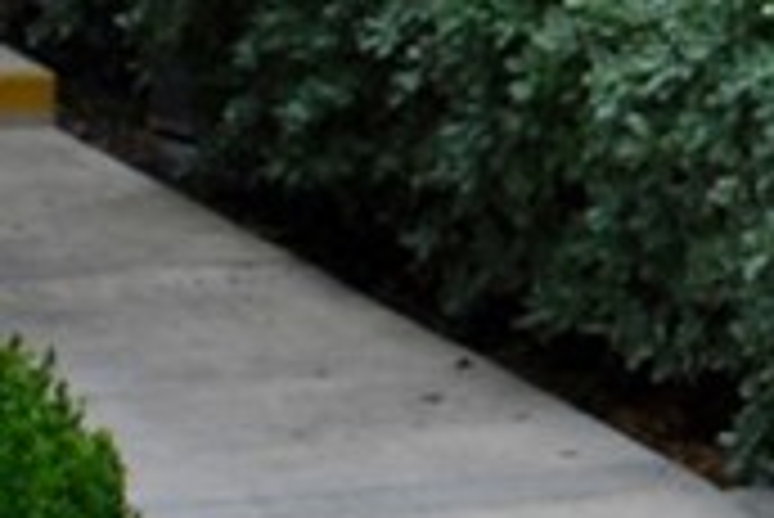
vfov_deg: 5.4
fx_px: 5379
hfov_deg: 7.7
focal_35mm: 250
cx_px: 1800
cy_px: -556
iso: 100
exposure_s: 1/200
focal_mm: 28
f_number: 7.1
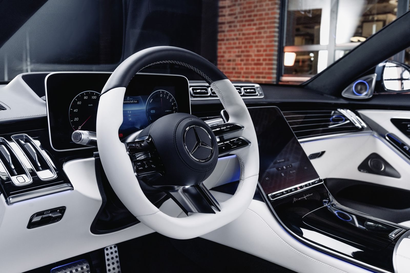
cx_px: 205
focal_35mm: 35
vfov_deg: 37.9
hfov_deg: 54.4
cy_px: 136
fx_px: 399
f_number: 7.1
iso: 500
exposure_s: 1/125
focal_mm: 35
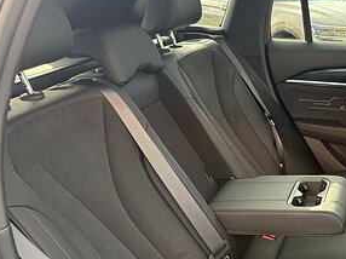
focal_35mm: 46
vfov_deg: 30.9
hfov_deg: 39.0
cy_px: 198
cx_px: 296
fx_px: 459
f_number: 1.78
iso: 200
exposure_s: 1/145
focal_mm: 6.76
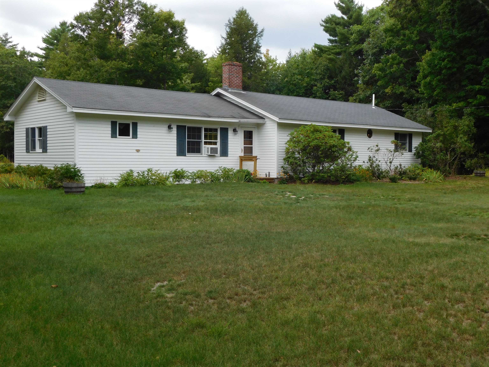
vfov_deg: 36.0
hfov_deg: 46.8
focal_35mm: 40
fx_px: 565
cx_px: 244
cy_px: 184
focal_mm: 7.1
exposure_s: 1/400
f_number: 3.6
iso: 125
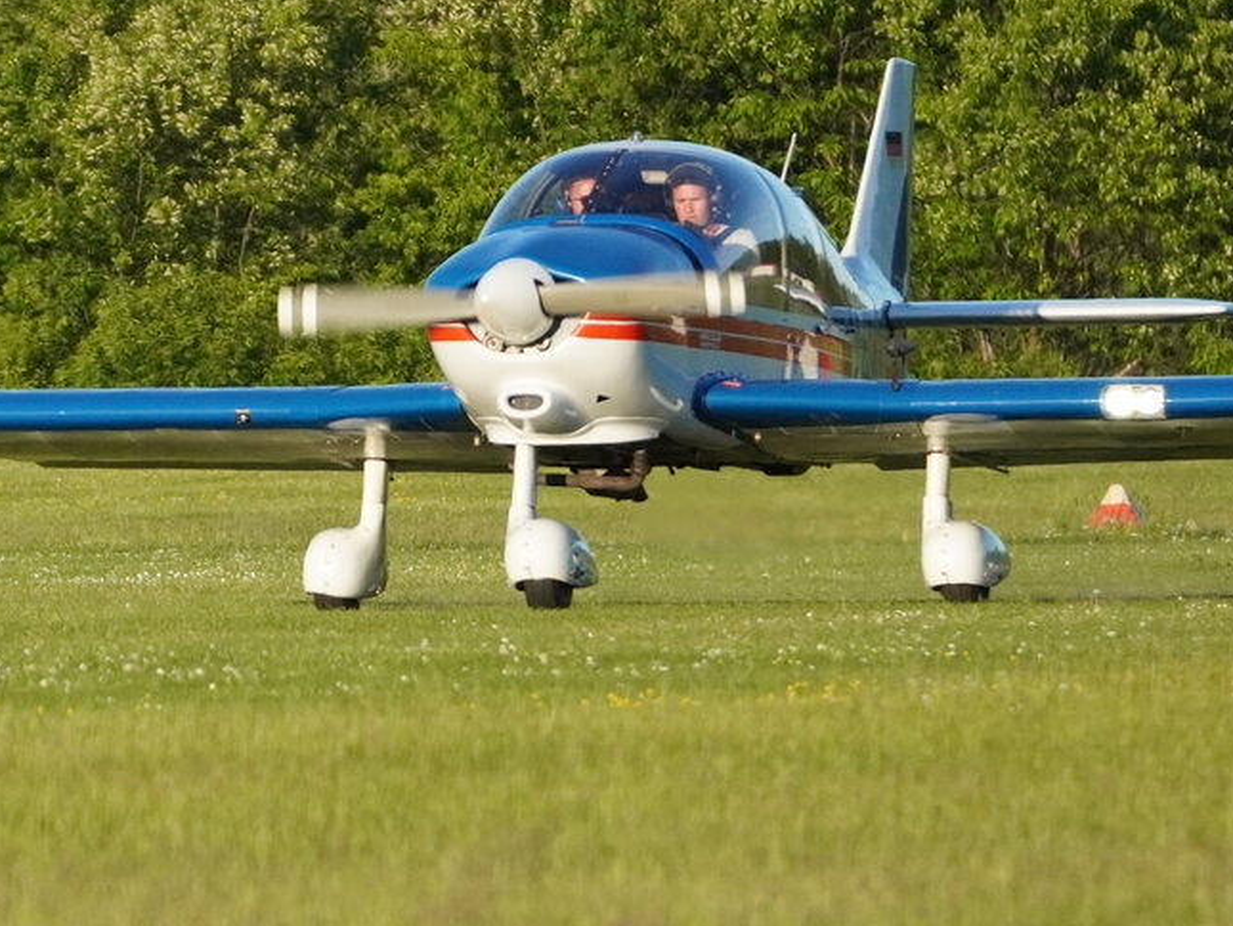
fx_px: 53510
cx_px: 357
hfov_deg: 1.3
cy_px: 268
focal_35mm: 1502
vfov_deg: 1.0
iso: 1000
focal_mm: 350
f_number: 6.3
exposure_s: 1/2000
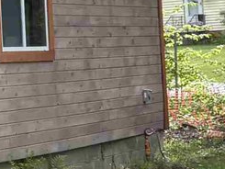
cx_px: -261
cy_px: 13
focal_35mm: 170
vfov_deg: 8.7
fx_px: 1106
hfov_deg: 10.4
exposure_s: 1/1135
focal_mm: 5.96
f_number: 1.6
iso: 64
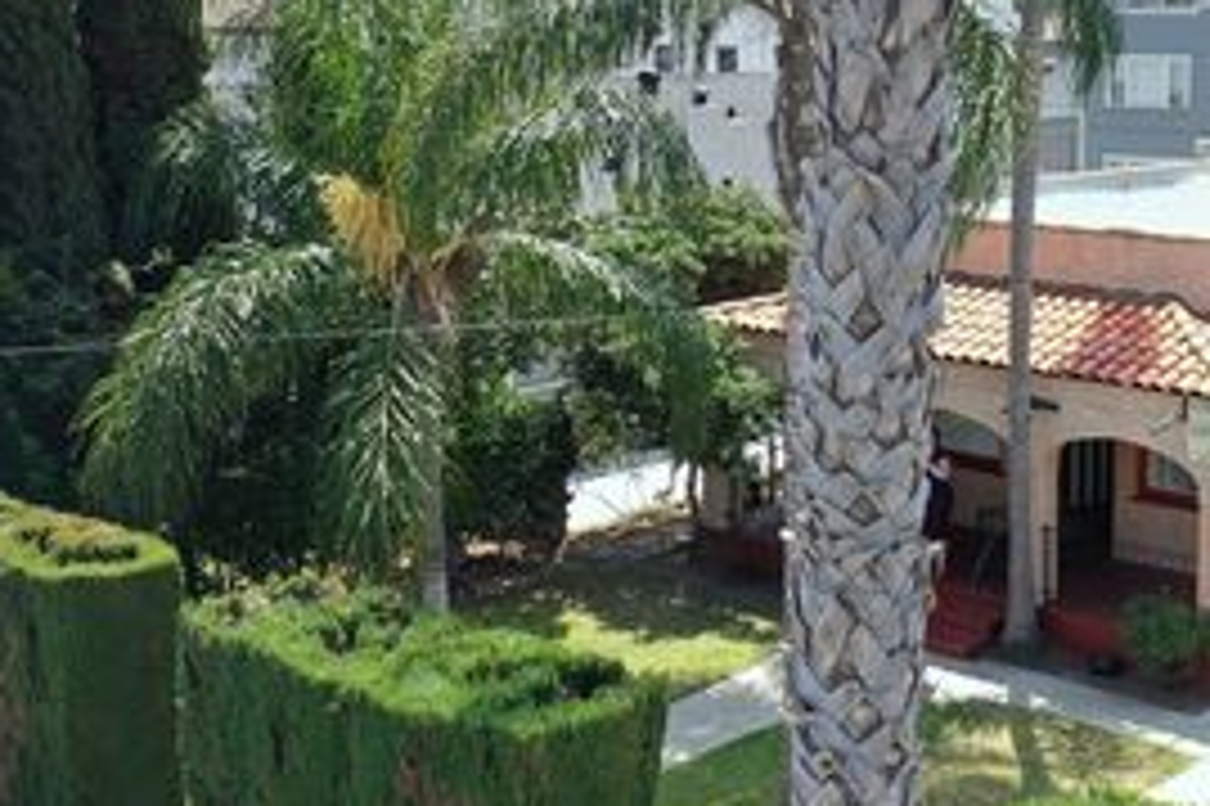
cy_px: 371
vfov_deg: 26.0
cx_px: 1039
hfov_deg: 36.3
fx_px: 1747
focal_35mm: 52
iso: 100
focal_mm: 10.26
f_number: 4.5
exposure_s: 1/200
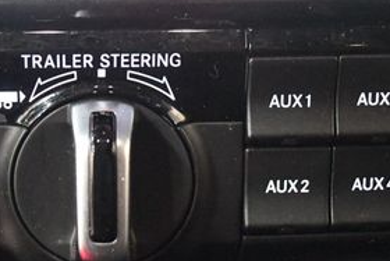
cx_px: 148
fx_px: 965
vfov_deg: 15.3
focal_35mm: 89
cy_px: 70
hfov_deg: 22.8
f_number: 4.2
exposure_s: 1/50
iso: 12800
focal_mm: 26
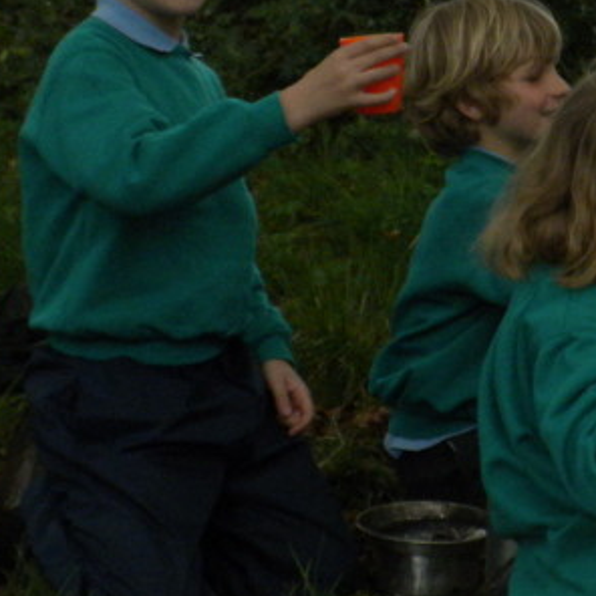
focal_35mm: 159
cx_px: 775
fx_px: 3097
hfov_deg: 10.7
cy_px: 252
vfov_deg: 11.0
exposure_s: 1/511
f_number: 4.3
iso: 254
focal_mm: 9.1
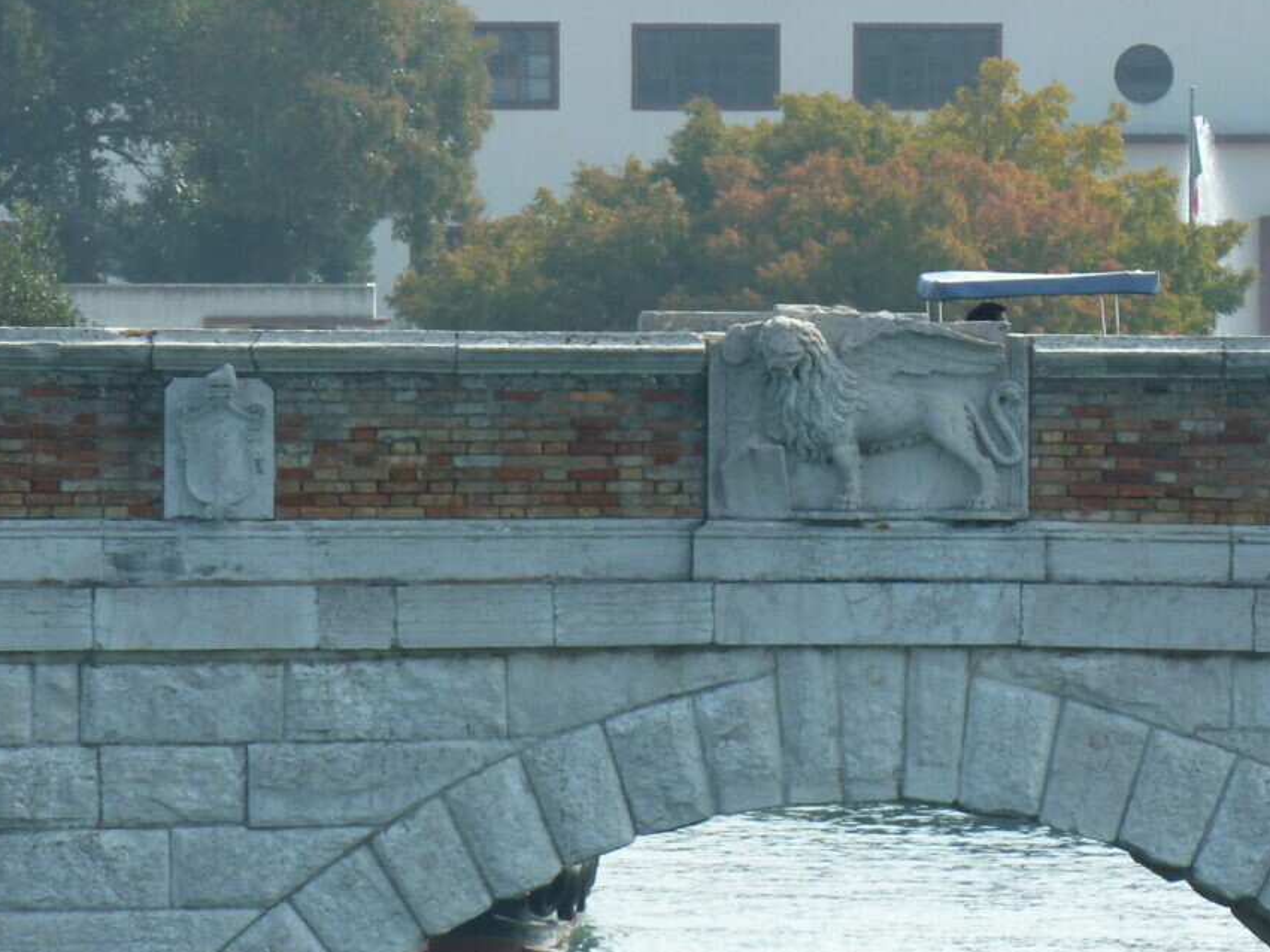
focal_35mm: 474
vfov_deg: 3.1
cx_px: 749
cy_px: 485
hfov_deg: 4.2
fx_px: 17388
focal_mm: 49.2
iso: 80
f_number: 4.9
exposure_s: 1/250
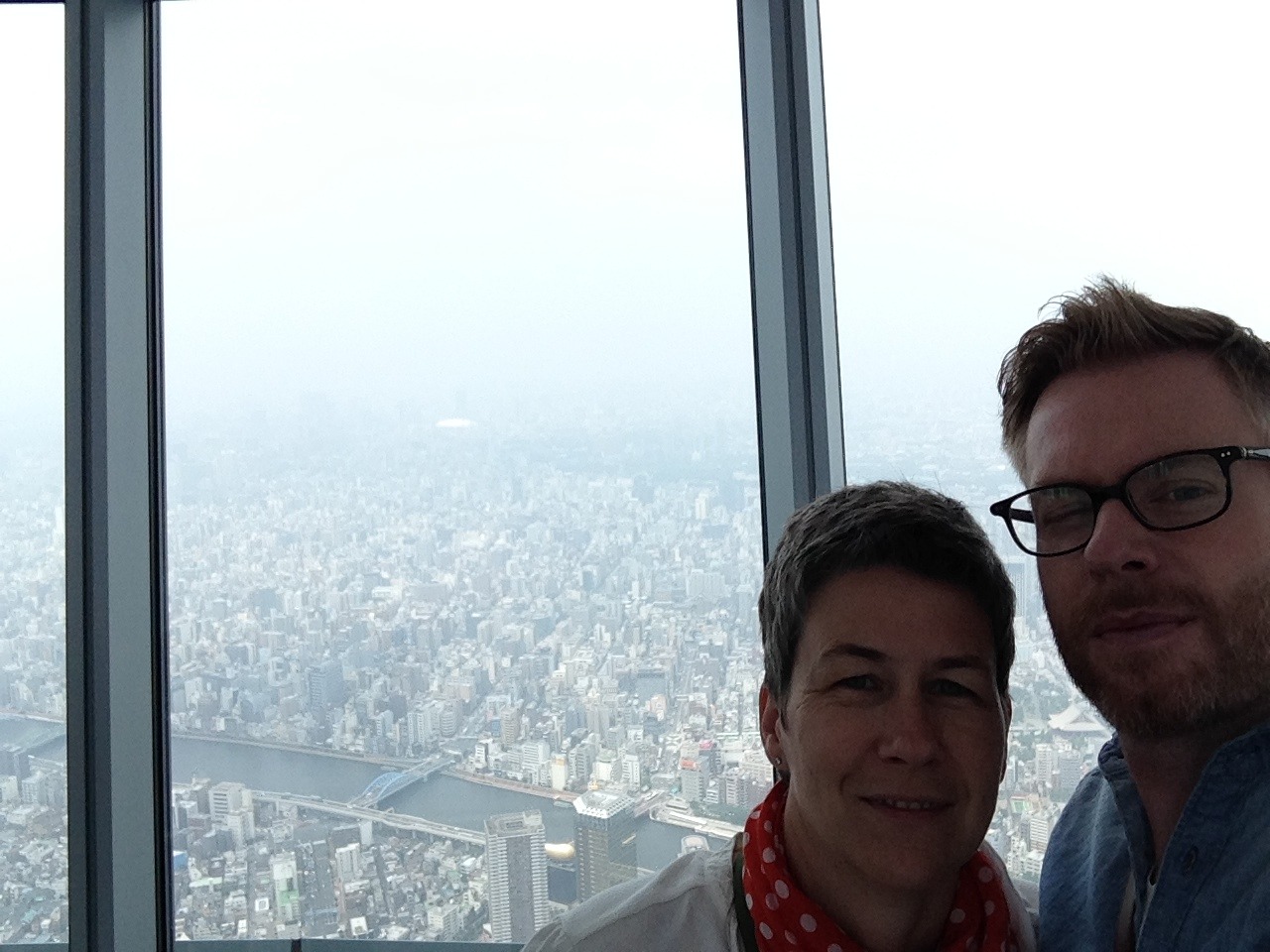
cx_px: 635
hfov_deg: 52.6
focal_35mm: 35
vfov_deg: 40.7
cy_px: 476
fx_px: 1284
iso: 32
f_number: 2.4
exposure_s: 1/755
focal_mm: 2.18
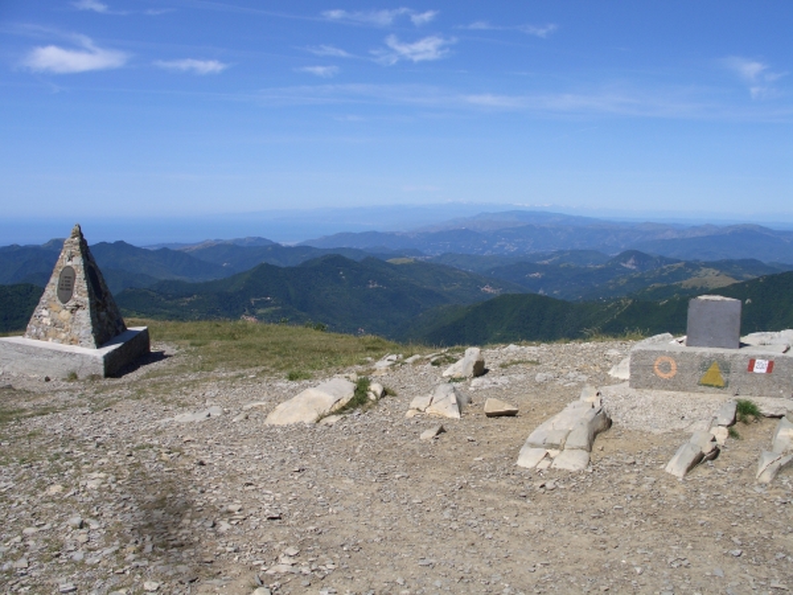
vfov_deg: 42.9
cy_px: 298
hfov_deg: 55.4
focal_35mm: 33
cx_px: 396
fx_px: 756
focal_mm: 7.1
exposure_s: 1/800
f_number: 5.6
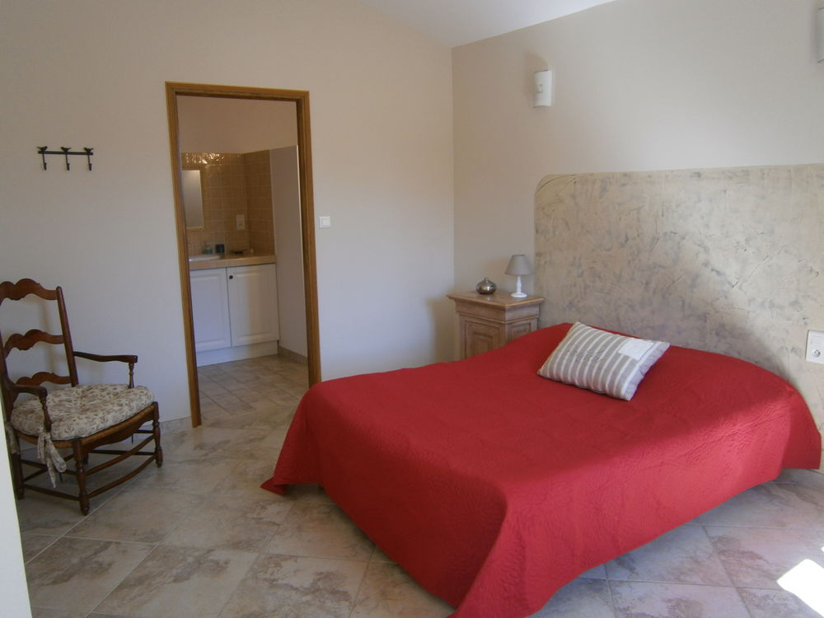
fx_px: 619
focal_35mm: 26
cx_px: 412
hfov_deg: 67.3
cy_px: 309
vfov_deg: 53.1
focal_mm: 4.7
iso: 80
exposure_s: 1/30
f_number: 2.8
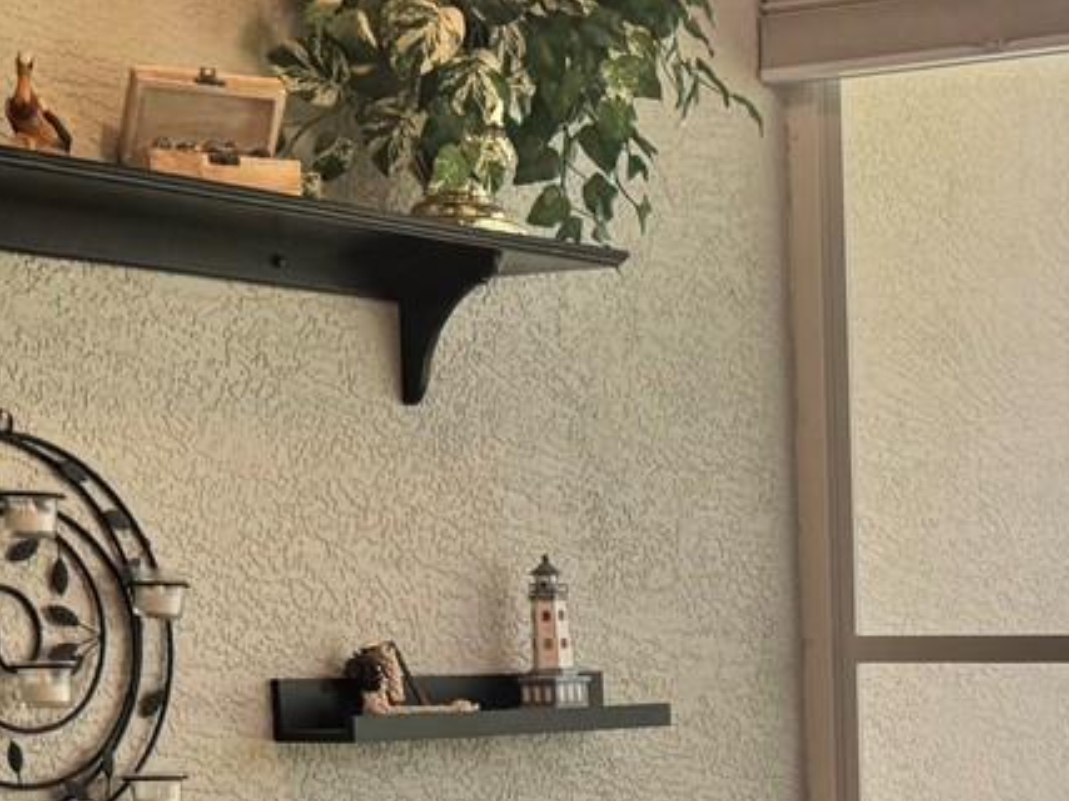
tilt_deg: -8.6
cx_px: 1079
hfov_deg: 21.0
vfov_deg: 15.6
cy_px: 1059
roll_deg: +0.2
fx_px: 2779
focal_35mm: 90
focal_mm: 6.76
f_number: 1.78
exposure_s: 1/120
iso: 100
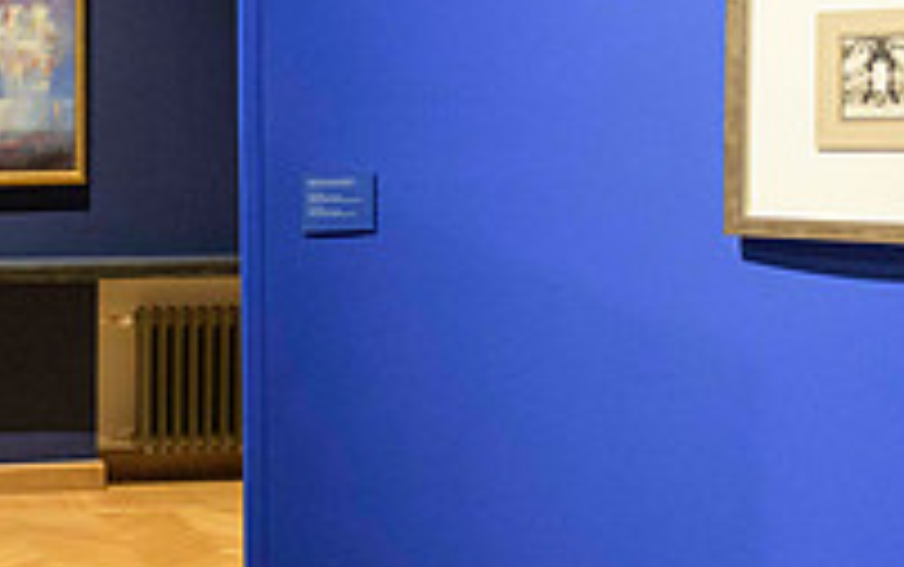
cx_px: -144
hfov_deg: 25.9
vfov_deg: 18.1
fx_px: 1775
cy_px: 236
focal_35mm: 72
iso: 4500
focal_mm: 24
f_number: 2.8
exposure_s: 1/50
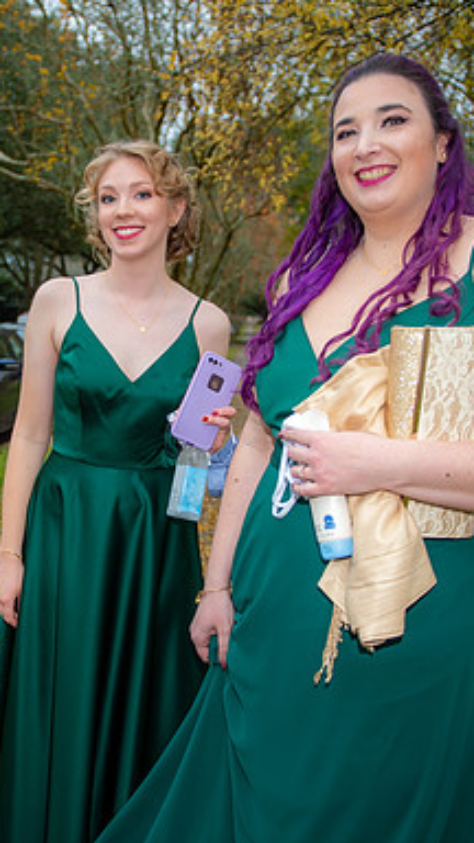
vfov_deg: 52.8
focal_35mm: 38
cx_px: 118
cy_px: 422
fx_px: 849
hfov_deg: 30.7
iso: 320
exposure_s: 1/500
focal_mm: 24
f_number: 2.8
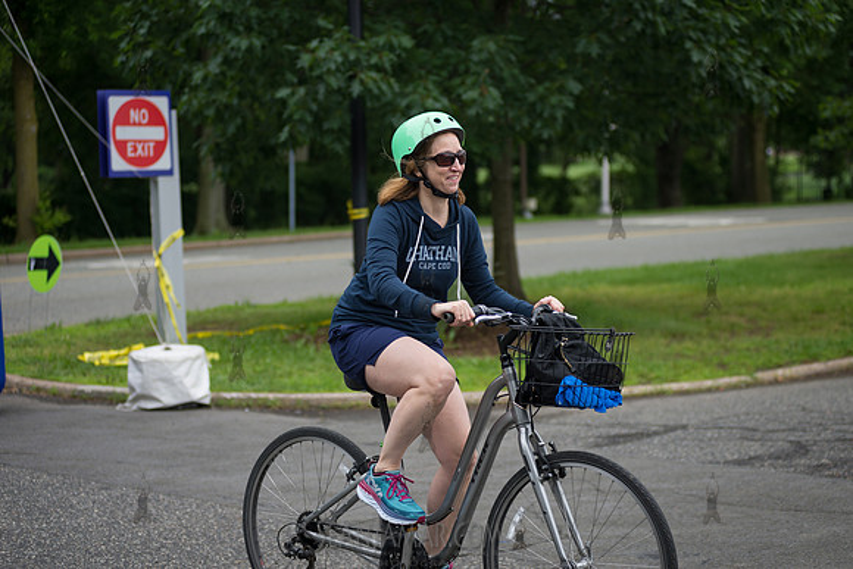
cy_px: 284
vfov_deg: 17.1
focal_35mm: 80
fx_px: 1896
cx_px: 426
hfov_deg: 25.4
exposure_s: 1/800
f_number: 3.5
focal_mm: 80
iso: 200
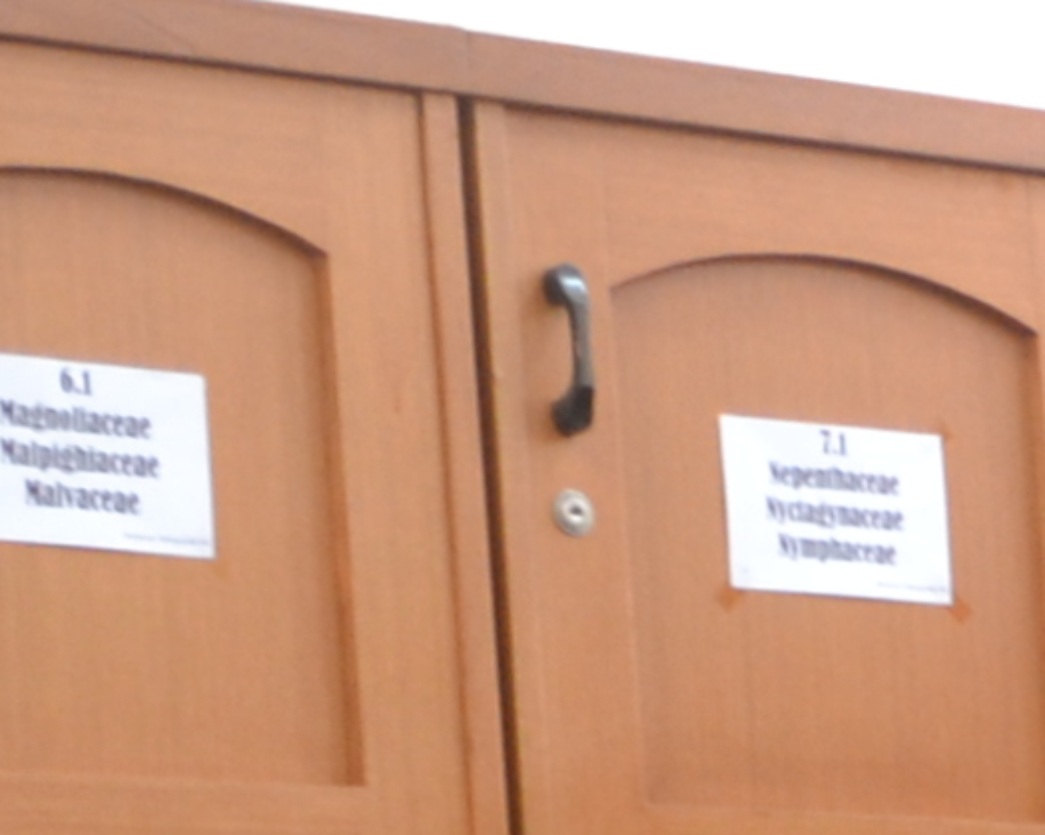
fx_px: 6896
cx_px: 2056
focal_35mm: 223
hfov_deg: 8.3
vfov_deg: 6.6
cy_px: 2071
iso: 500
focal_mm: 18
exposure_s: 1/15
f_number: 3.5
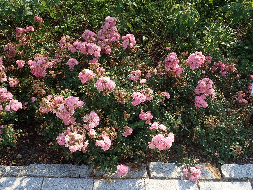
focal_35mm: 30
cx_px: 126
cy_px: 95
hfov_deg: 60.0
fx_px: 219
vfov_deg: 46.8
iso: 100
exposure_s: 1/400
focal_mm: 5.5
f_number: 3.2
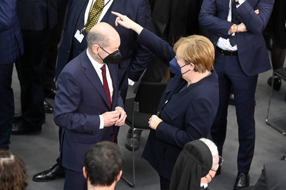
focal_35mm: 130
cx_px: 143
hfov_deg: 15.8
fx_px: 1032
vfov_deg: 10.5
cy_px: 95
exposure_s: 1/640
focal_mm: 130
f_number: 4
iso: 8000
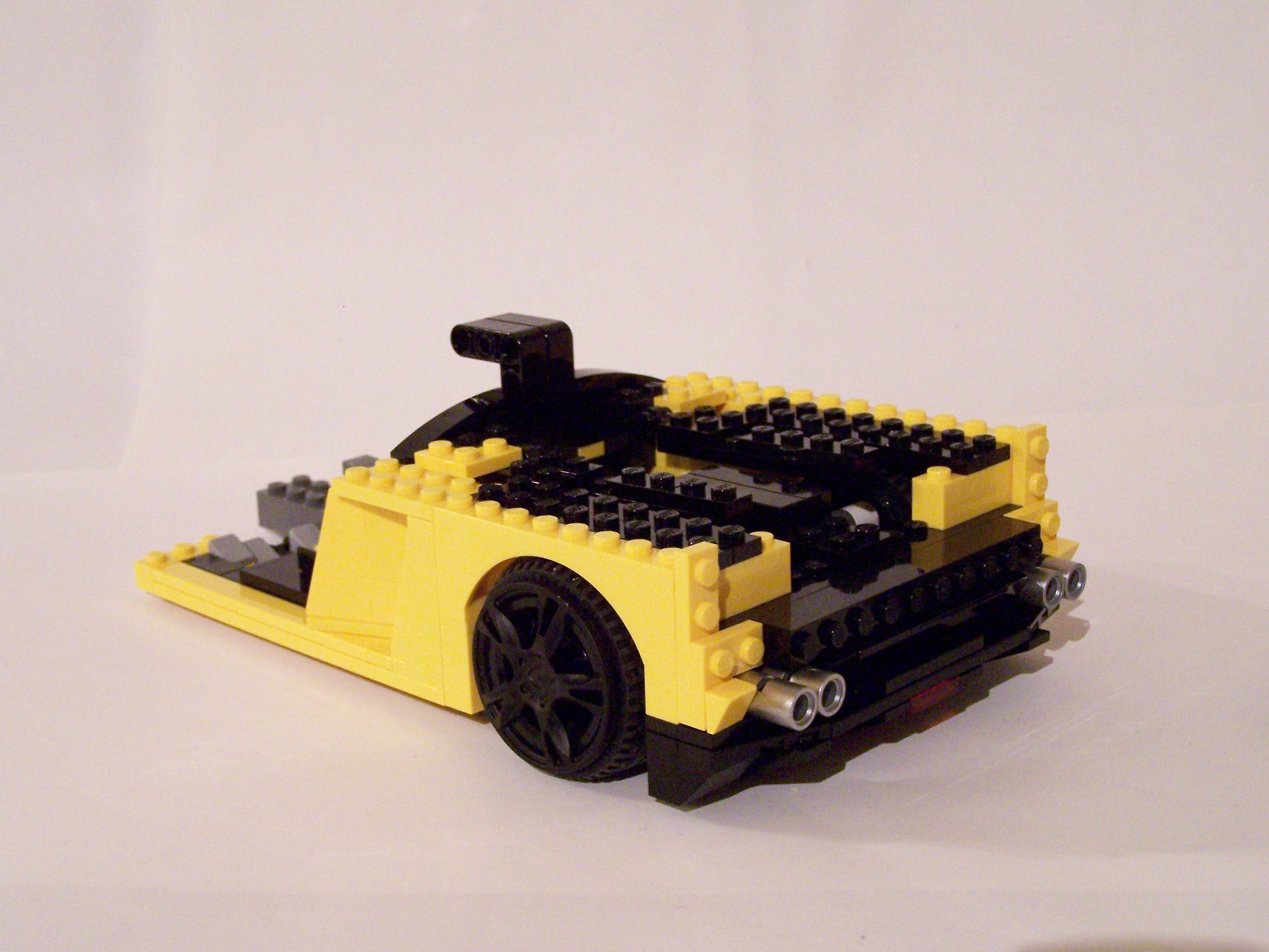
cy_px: 476
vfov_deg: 24.8
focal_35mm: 59
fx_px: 2163
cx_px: 634
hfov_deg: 32.7
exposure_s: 1/8
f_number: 3.1
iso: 400
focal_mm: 9.8
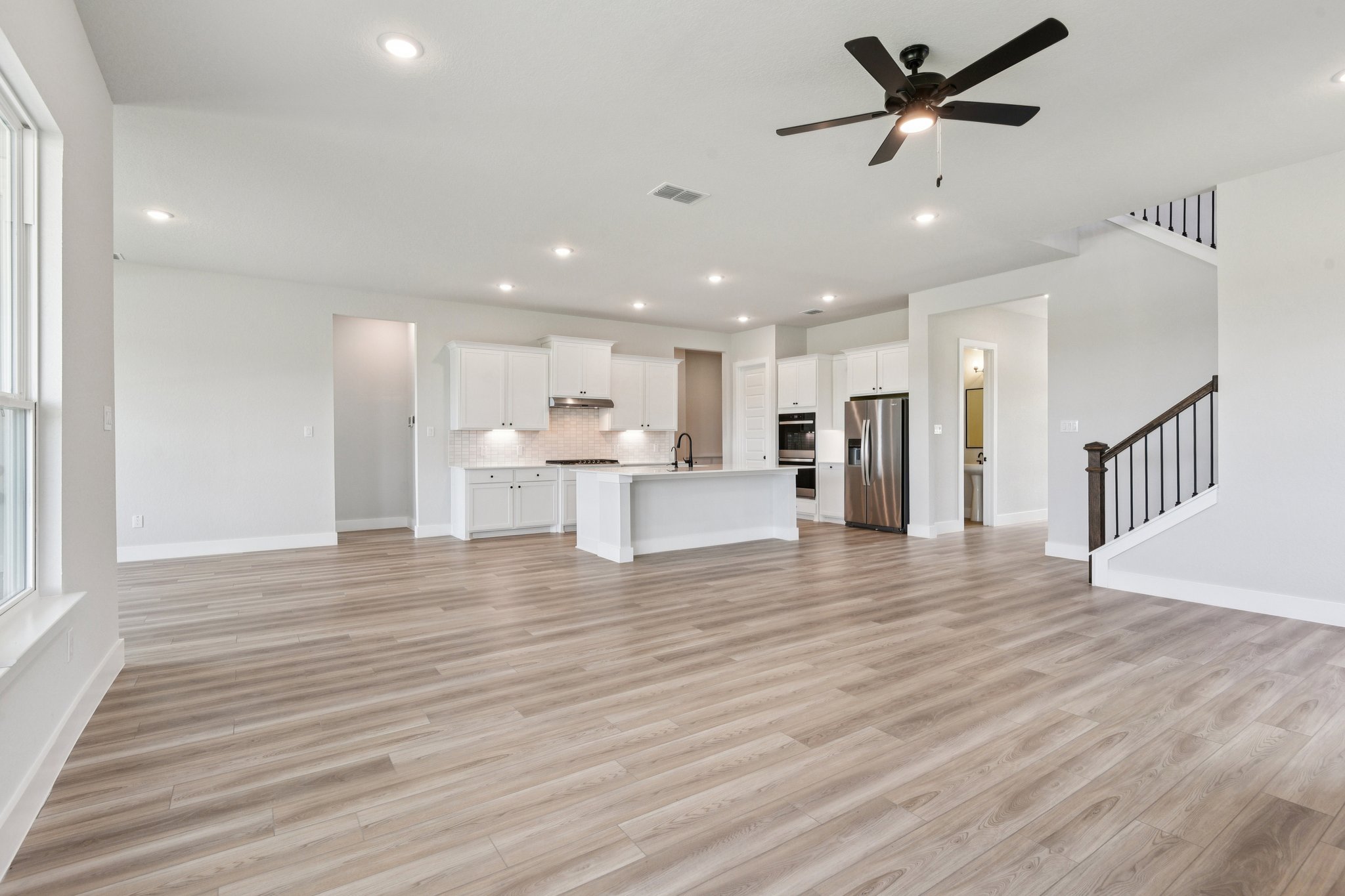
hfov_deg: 96.7
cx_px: 672
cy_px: 448
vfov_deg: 73.7
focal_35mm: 16
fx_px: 598
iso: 450
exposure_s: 1/15
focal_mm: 16
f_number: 8
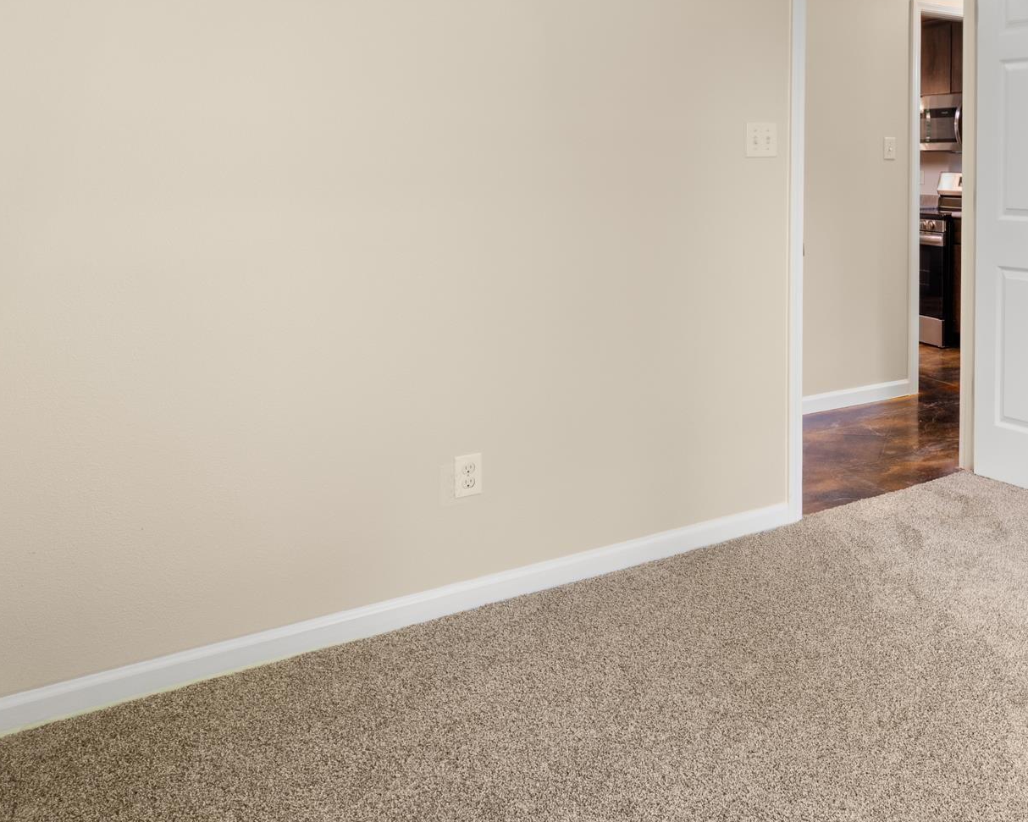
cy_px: 179
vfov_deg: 45.7
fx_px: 926
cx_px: 926
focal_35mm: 30
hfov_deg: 51.3
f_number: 9
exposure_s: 1/1.67
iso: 200
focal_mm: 10.5
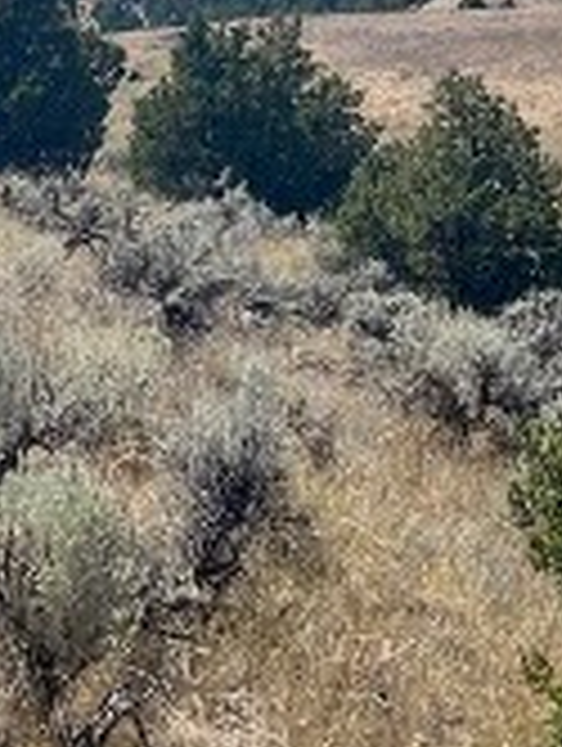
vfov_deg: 15.9
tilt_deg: +2.1
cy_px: -104
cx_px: 153
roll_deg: -0.1
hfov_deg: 12.3
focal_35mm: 120
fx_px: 2591
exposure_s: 1/6494
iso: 50
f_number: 1.6
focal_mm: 5.1
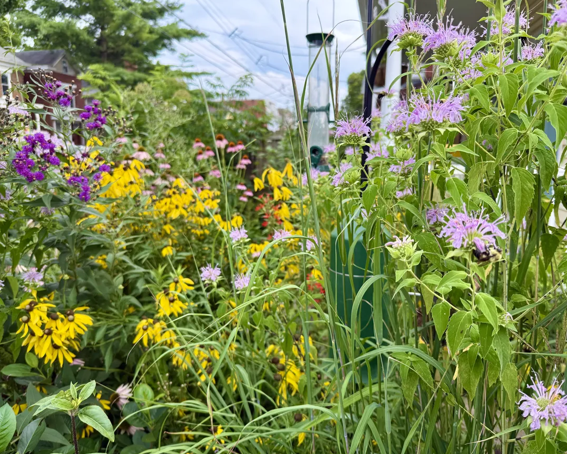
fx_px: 436
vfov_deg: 54.9
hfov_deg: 65.9
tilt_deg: -8.6
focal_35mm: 26
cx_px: 303
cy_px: 226
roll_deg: -0.5
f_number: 1.78
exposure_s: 1/750
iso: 100
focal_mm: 6.76
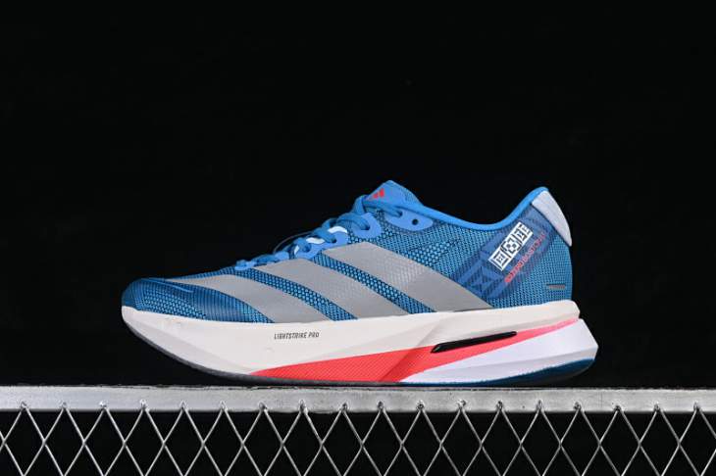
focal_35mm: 75
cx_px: 358
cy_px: 238
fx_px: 1491
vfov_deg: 18.2
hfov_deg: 27.0
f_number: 8
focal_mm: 50
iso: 160
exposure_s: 1/80
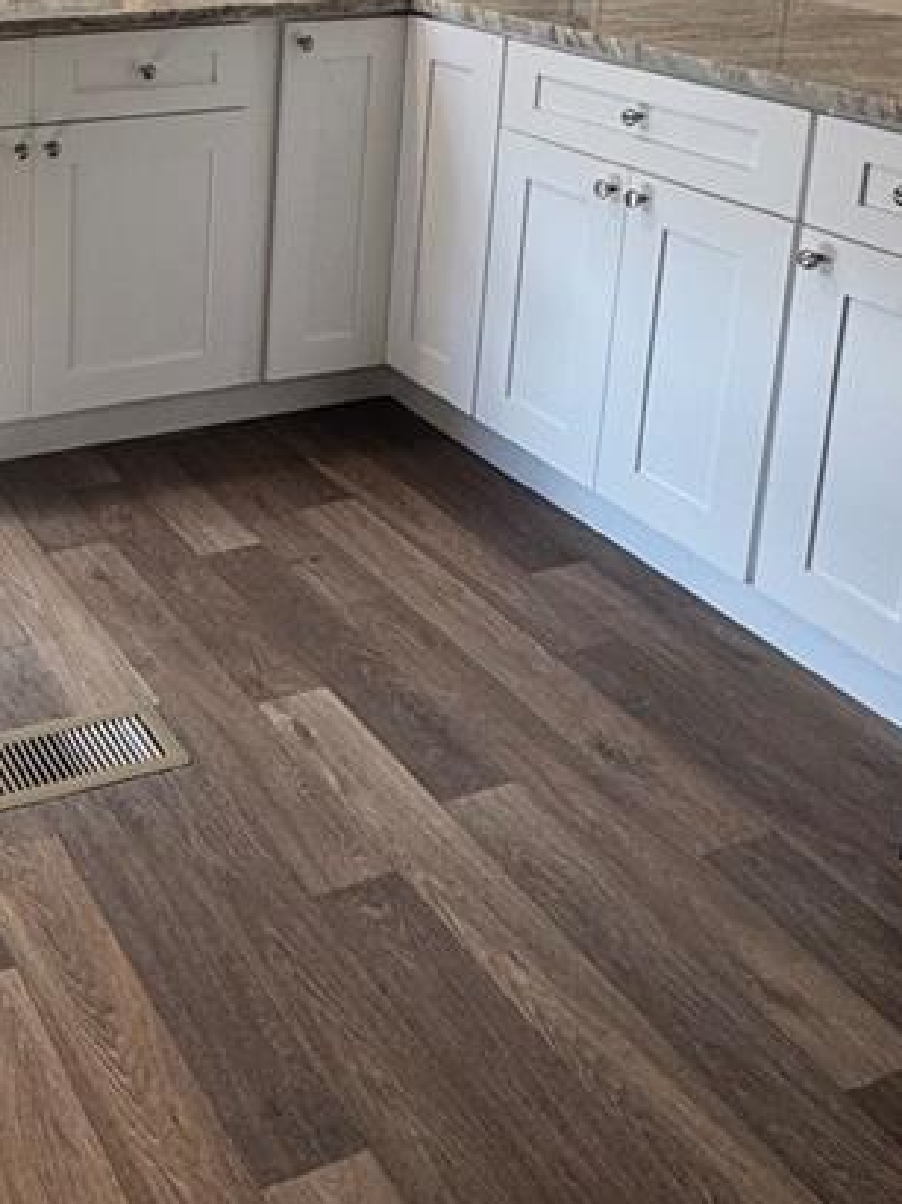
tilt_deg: -12.7
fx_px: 1426
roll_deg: +0.1
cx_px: -50
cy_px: 82
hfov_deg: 31.7
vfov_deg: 41.5
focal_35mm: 41
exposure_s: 1/120
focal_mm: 2.22
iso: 80
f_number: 2.2
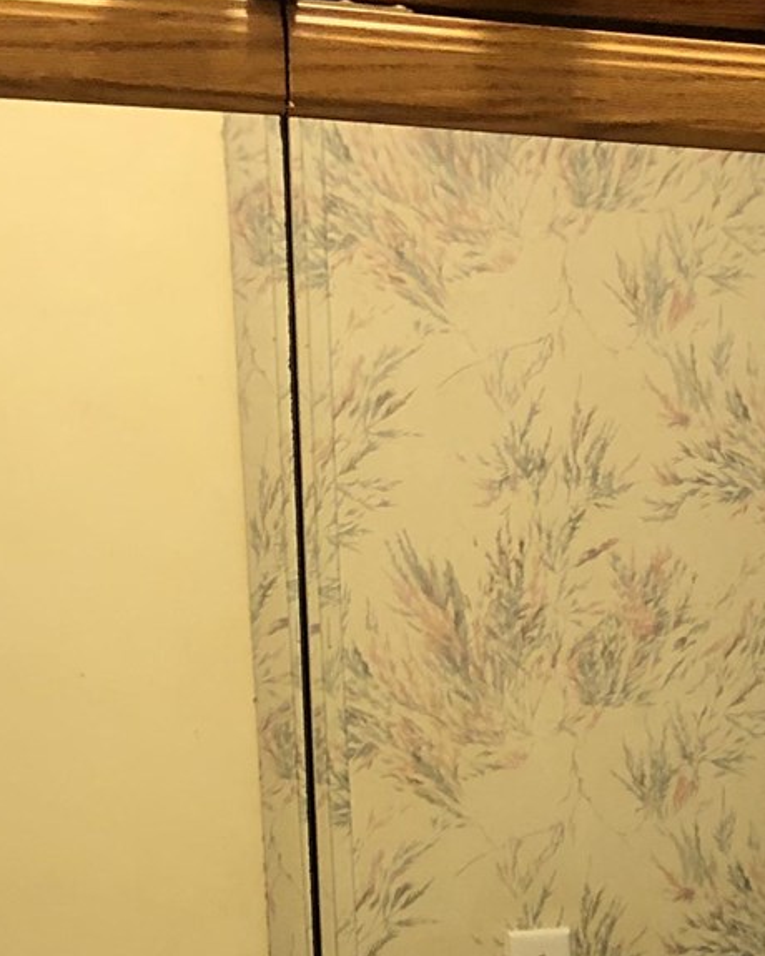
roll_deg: +0.2
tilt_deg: -12.7
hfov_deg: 16.0
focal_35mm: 95
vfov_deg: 18.2
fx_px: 2689
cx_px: 695
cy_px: 1382
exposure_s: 1/15
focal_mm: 3.99
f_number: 1.8
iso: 64
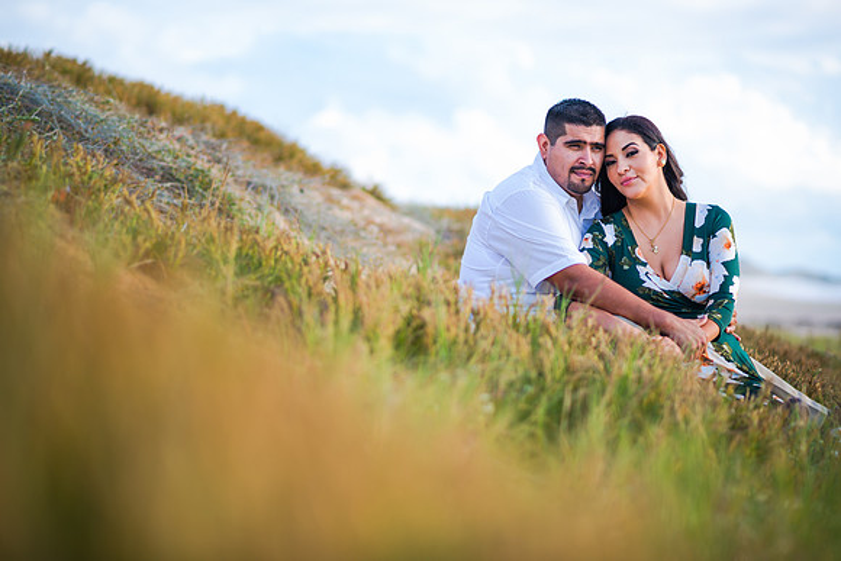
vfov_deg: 16.1
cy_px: 280
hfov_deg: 23.9
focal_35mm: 85
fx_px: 1986
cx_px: 420
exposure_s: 1/500
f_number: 1.8
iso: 64
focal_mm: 85
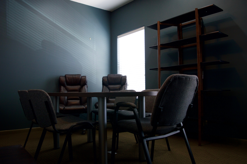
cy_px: 82
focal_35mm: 27
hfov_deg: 67.4
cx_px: 124
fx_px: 185
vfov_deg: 47.9
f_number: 4
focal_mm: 18
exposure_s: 1/50
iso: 400
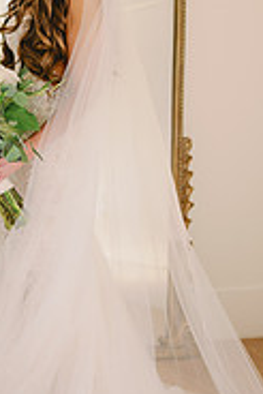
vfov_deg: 16.8
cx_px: -16
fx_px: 1334
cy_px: 186
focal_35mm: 122
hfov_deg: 11.1
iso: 320
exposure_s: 1/250
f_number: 2
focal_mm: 50
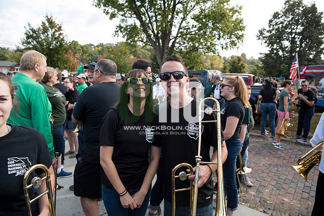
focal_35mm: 24
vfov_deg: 53.2
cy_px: 108
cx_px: 162
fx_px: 216
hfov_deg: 73.7
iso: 250
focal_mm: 24
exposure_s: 1/400
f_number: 4.5
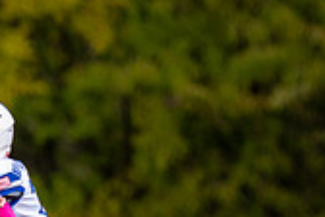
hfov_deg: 2.1
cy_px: 257
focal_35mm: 993
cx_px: -266
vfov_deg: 1.4
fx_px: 8964
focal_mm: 200
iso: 320
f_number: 2.8
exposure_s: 1/2500
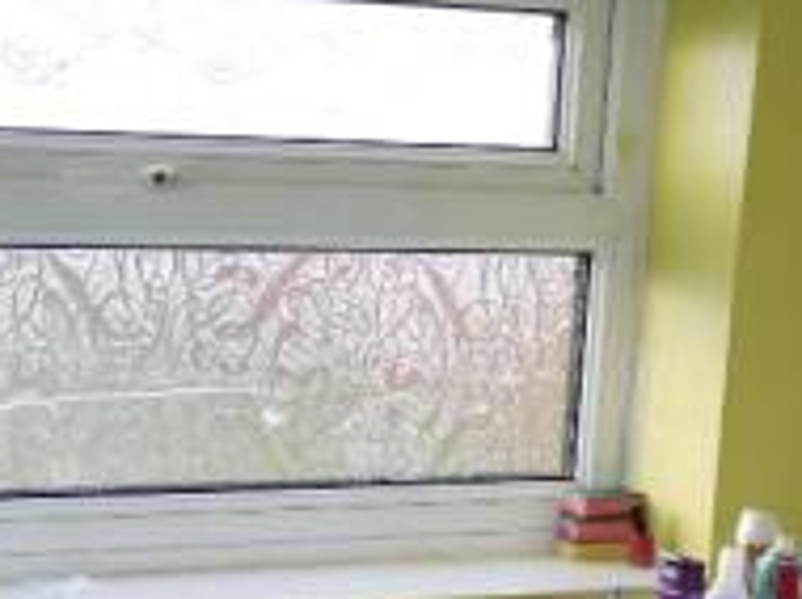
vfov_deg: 16.4
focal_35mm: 86
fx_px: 1990
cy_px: 719
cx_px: 433
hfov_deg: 22.8
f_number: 3.5
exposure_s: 1/30
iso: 100
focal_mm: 14
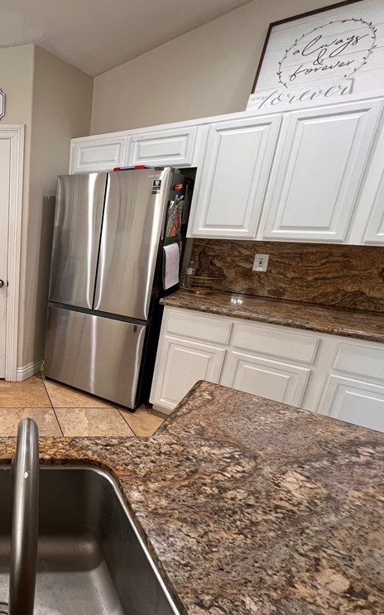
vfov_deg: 88.0
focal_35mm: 19
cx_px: -20
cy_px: 310
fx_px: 318
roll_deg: -0.4
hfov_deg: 48.2
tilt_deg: -16.7
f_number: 1.8
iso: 160
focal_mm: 1.57
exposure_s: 1/60
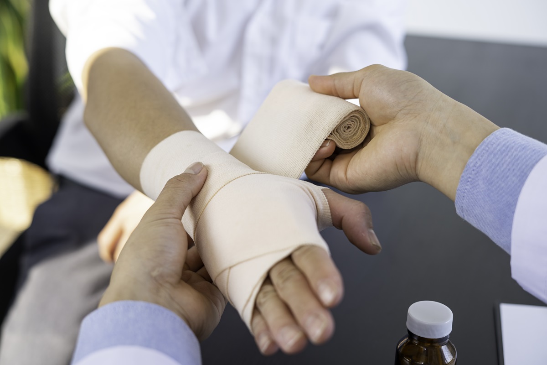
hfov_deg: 39.6
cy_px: 182
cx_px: 274
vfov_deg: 27.0
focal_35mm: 50
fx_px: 760
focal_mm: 50
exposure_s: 1/60
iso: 125
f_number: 3.2
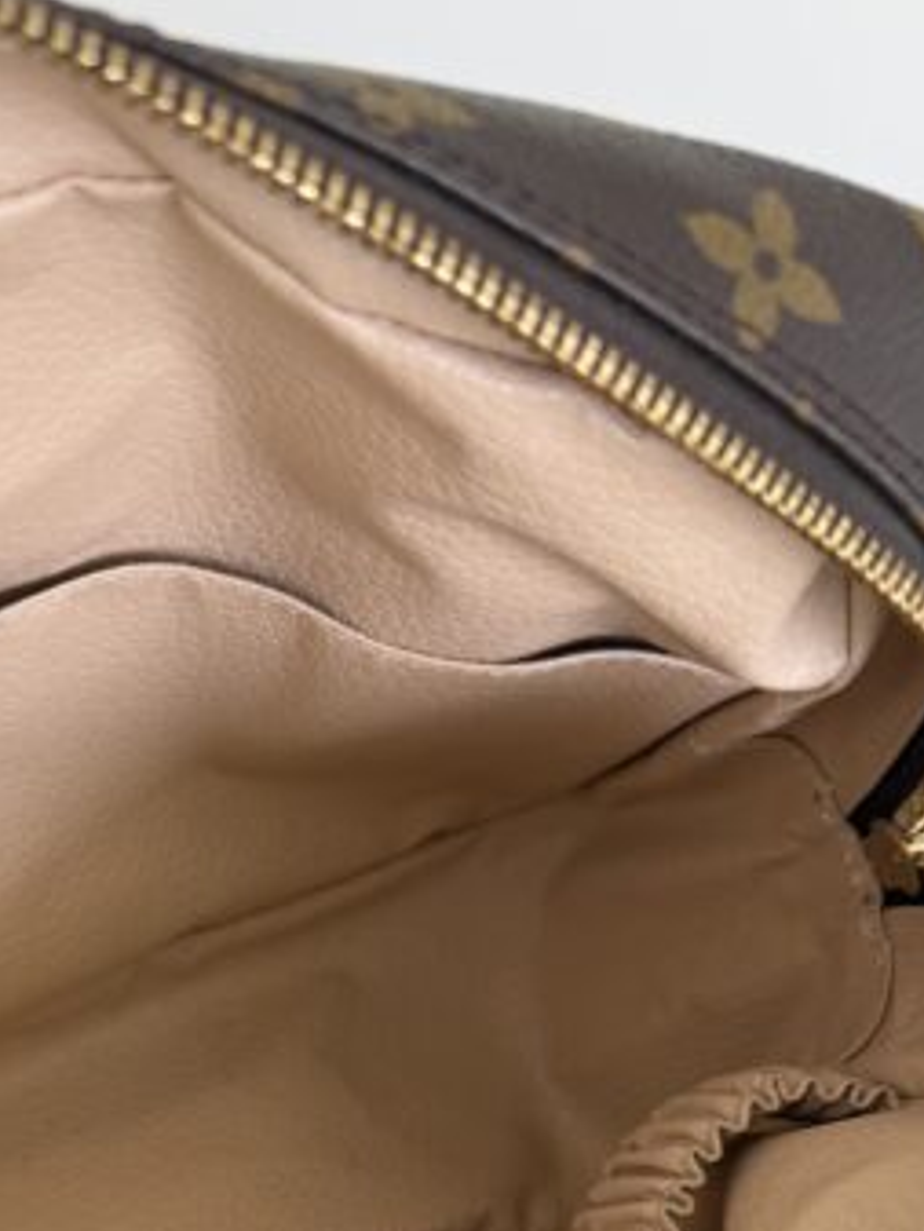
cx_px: -51
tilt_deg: -62.1
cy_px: 1257
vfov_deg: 31.1
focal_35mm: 57
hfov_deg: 24.2
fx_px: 2027
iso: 64
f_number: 1.78
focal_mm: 6.76
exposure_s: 1/121
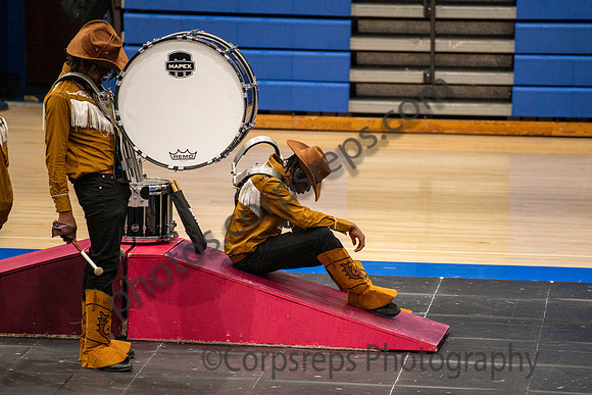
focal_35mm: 235
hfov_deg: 8.8
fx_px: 3860
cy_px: 232
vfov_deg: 5.9
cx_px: 304
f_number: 4
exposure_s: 1/500
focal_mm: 200
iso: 5000
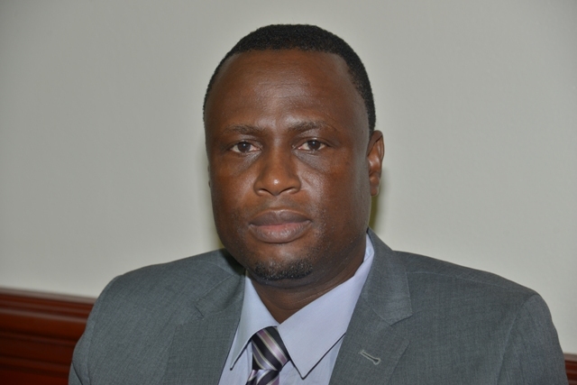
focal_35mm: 100
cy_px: 192
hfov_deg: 20.4
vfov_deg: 13.7
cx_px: 288
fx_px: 1603
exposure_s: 1/60
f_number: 5
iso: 200
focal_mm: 100
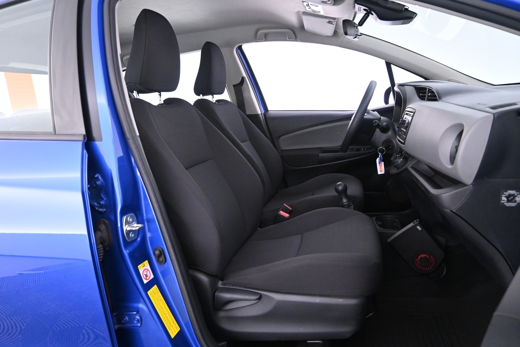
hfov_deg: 70.4
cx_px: 260
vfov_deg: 50.4
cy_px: 174
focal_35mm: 26
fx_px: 368
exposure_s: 1/30
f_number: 3.5
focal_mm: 17
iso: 3200
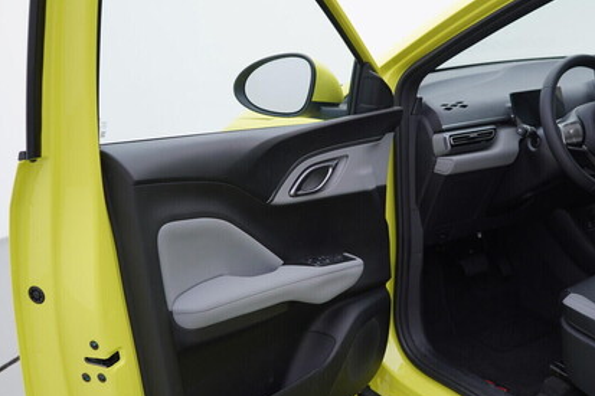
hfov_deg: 40.7
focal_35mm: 48
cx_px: 393
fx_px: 793
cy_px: 195
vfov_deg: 28.1
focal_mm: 24
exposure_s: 1/60
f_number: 3.5
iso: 125
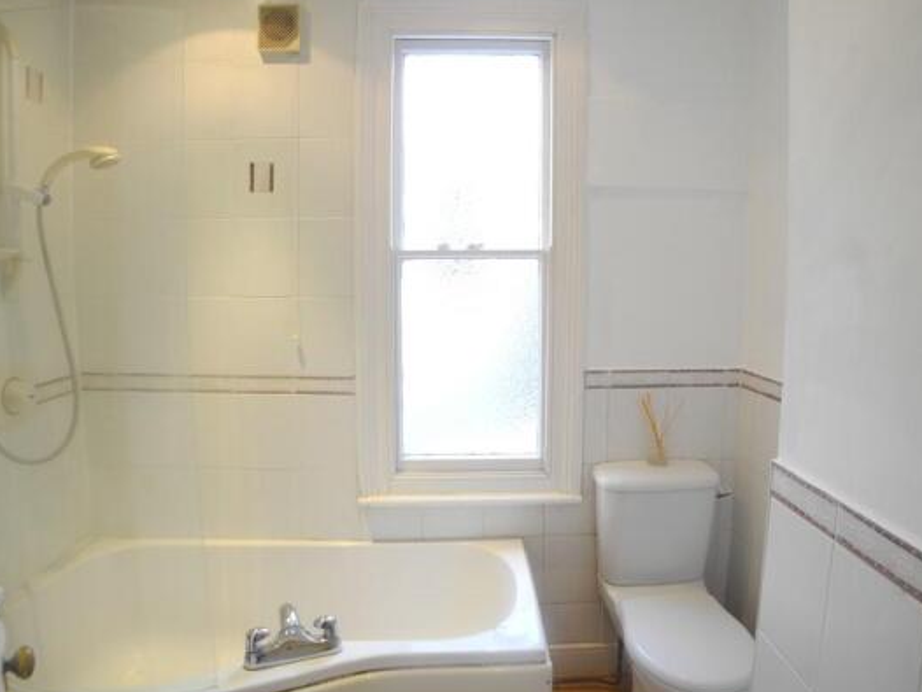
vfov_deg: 45.5
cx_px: 502
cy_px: 339
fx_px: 826
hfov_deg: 58.2
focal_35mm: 31
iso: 161
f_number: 2.8
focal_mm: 6
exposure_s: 1/30
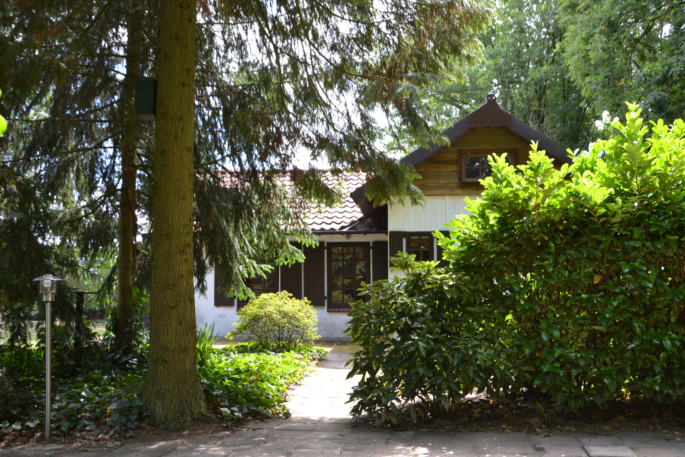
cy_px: 228
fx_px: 628
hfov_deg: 57.2
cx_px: 342
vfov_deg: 40.0
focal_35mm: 33
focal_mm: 22
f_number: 5
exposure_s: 1/100
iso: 400
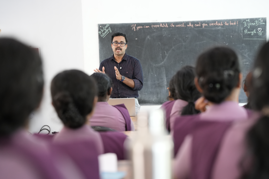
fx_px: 620
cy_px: 99
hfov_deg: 24.5
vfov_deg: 16.5
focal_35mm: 83
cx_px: 150
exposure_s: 1/100
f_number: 2.8
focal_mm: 70
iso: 2500
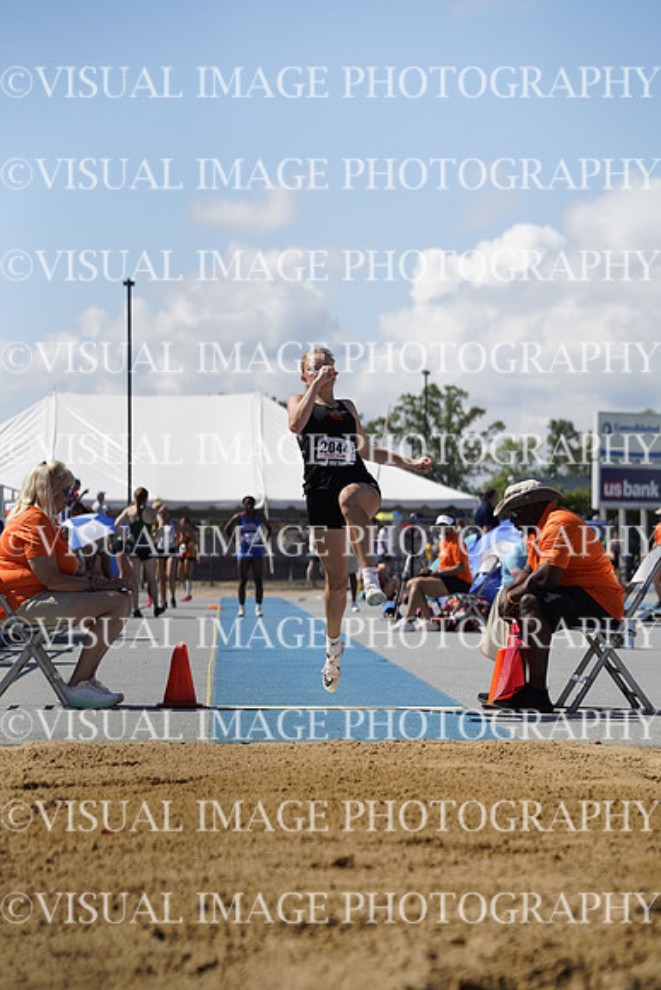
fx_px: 3011
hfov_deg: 12.5
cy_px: 495
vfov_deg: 18.7
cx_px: 330
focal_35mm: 109
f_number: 4
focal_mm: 109.4
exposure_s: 1/8000
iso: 800
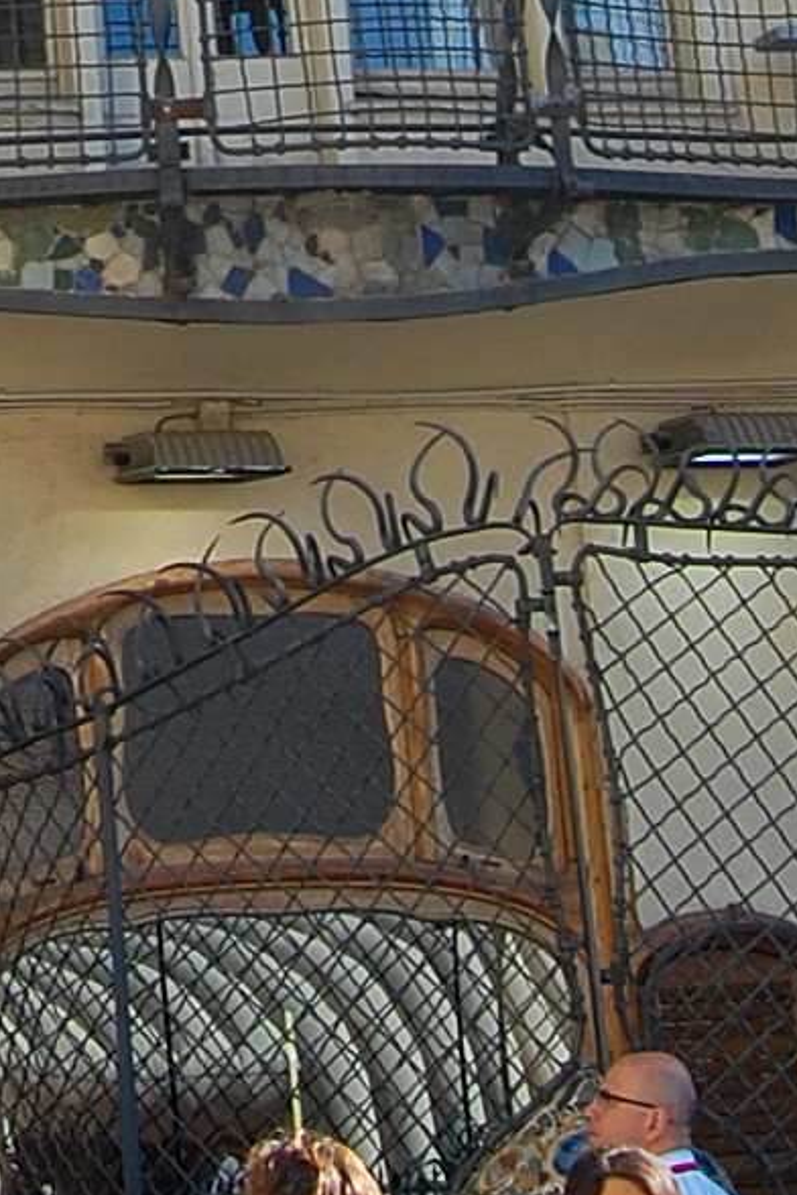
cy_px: -868
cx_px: -577
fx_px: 4582
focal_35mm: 138
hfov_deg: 9.5
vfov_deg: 13.5
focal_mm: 18
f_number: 7.1
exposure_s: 1/200
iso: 200
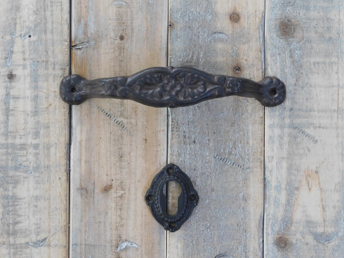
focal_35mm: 59
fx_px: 586
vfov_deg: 24.8
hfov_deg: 32.7
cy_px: 129
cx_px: 172
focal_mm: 10.4
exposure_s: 1/30
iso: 320
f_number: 4
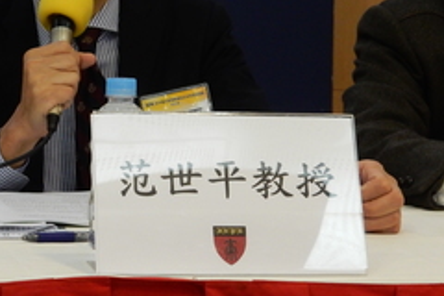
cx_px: 122
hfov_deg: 15.7
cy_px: 62
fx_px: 1603
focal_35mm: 130
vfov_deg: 10.5
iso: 400
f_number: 4.5
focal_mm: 10.7
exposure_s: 1/20
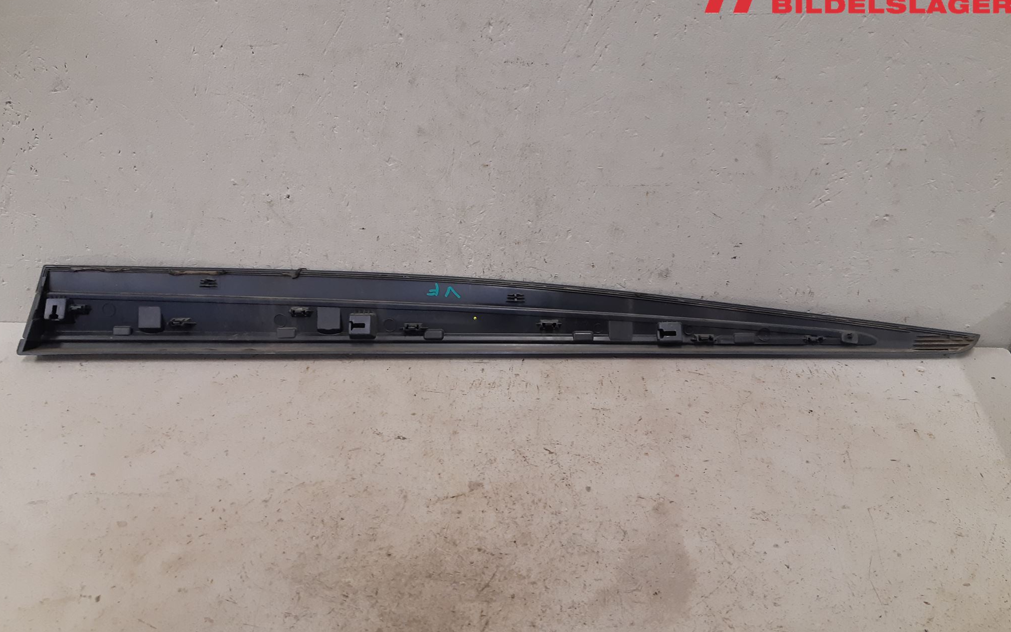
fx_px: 771
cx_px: 499
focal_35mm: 28
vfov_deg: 44.5
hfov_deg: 66.5
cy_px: 313
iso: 160
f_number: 1.7
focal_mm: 3.93
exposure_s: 1/50
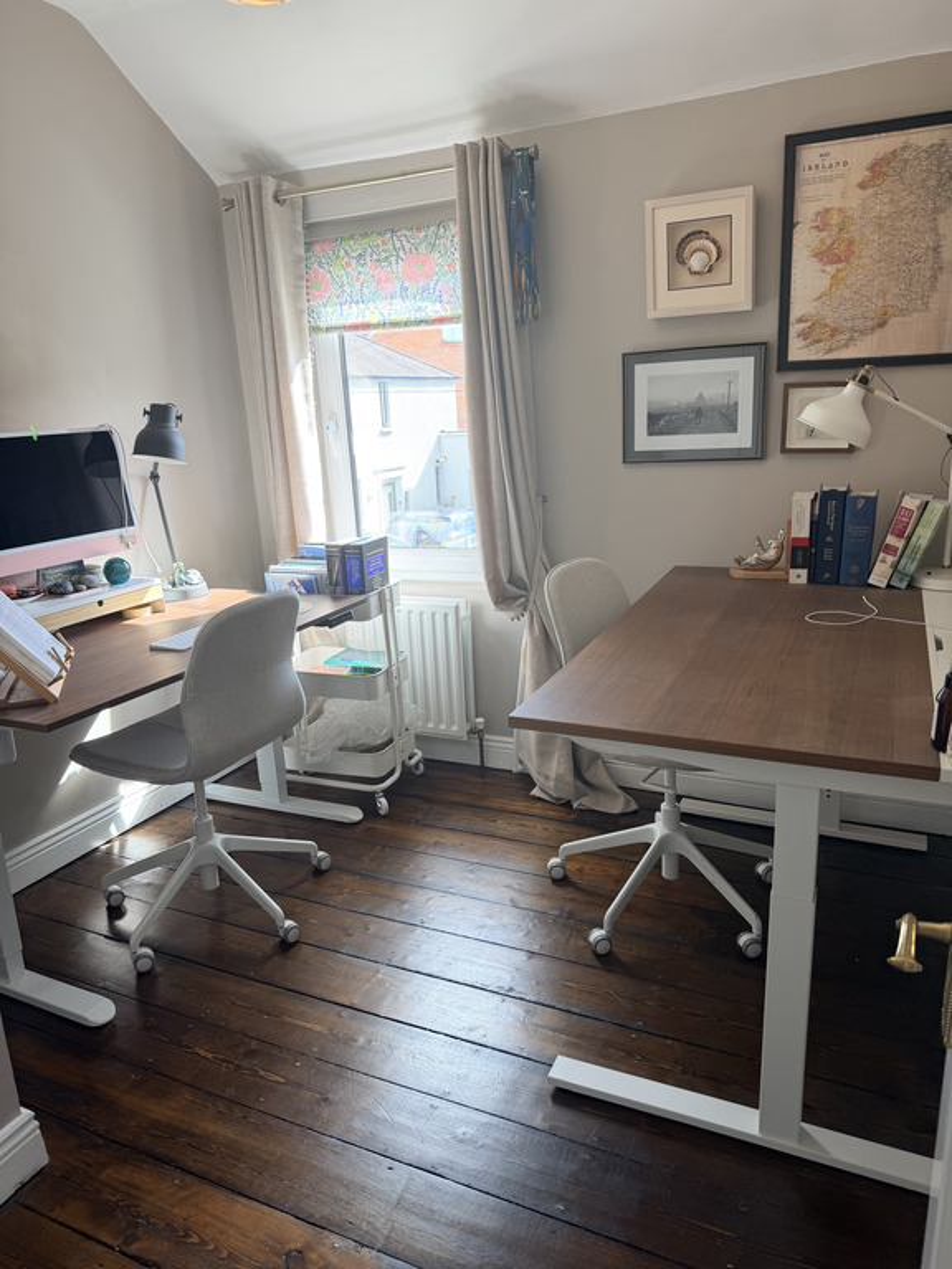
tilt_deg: -15.2
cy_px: 634
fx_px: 880
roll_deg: +2.2
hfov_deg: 56.8
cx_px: 476
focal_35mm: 24
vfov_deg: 71.6
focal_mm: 6.76
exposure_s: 1/124
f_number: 1.78
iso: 50
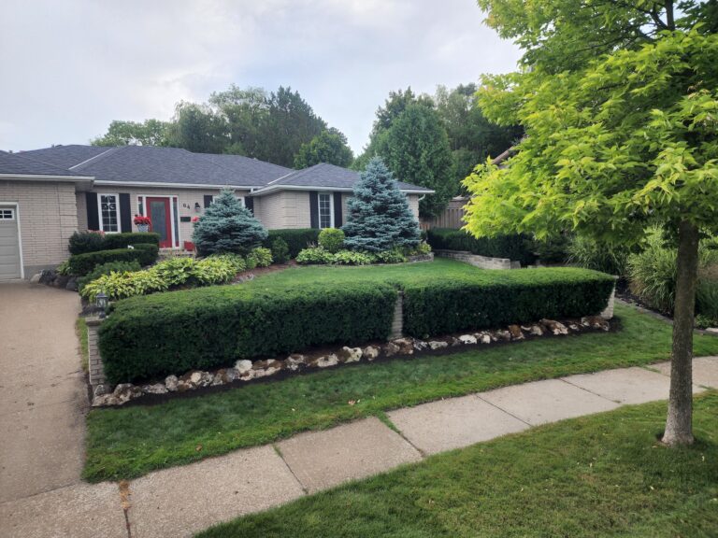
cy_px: 269
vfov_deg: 58.9
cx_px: 359
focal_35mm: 23
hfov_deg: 73.9
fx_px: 477
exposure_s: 1/268
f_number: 1.8
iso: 12
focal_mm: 6.4
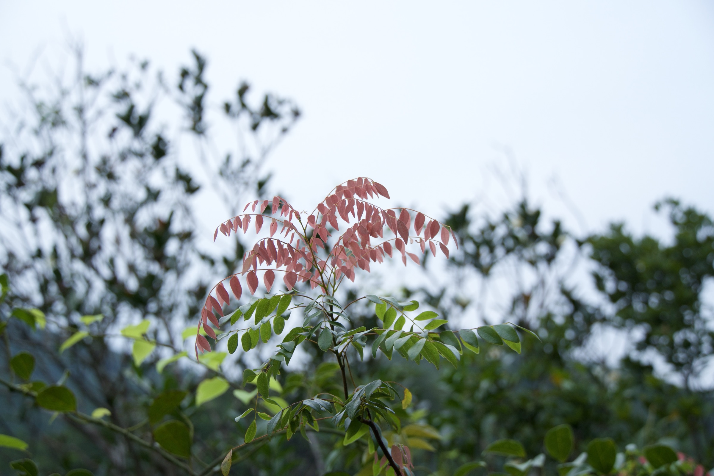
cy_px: 238
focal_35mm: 58
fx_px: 1160
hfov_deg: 34.2
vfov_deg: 23.2
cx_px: 357
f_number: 5
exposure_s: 1/160
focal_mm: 39
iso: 500
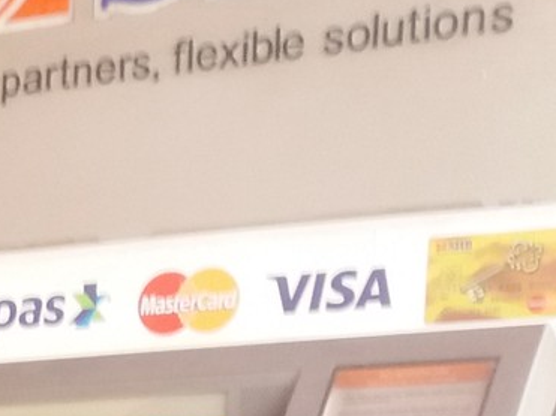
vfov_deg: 8.9
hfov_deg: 11.9
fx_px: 2425
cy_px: 995
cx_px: -487
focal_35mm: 151
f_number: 1.9
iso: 80
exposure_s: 1/33
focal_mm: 3.7
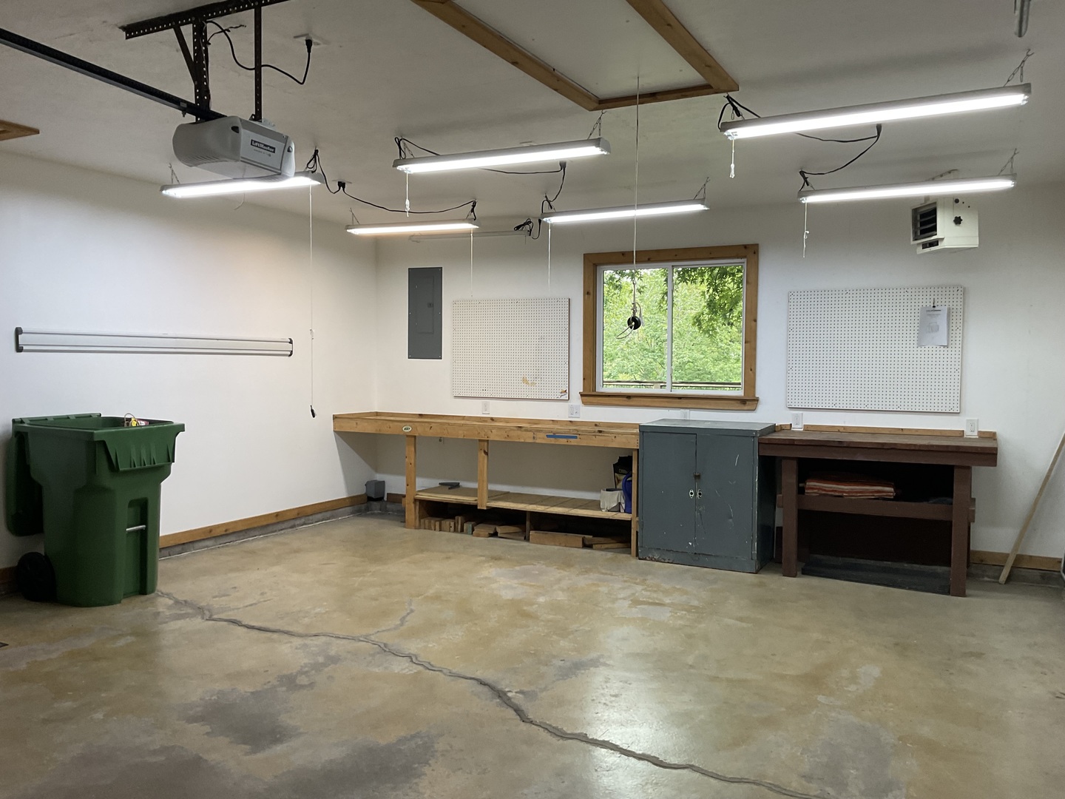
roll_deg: -1.0
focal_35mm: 29
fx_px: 892
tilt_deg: -1.9
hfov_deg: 61.7
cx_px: 532
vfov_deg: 48.2
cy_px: 400
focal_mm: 3
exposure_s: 1/60
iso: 50
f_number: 1.8
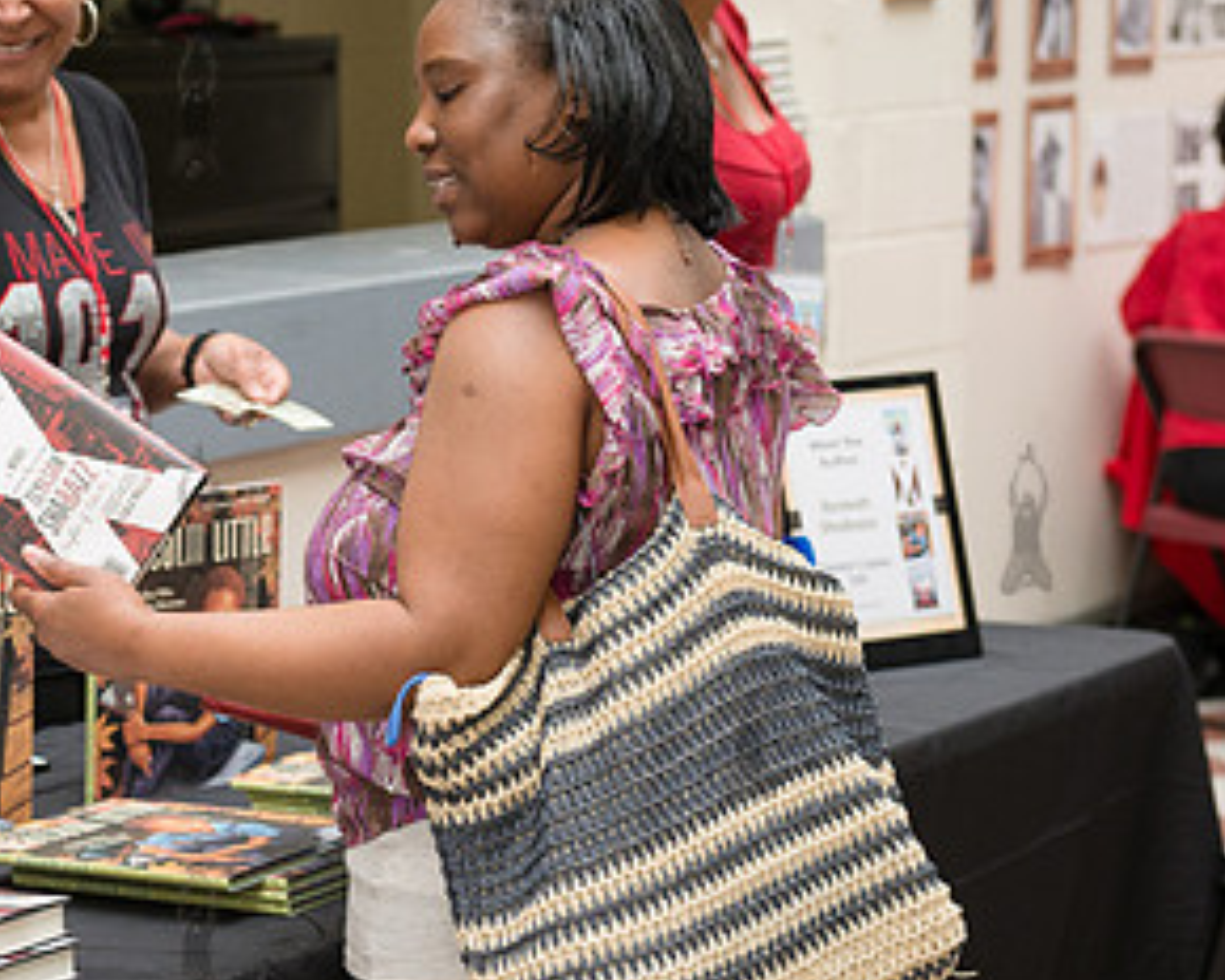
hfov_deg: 16.6
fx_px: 4133
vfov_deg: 13.5
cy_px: 590
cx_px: 67
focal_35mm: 114
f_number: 4
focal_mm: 55
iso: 640
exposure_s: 1/500
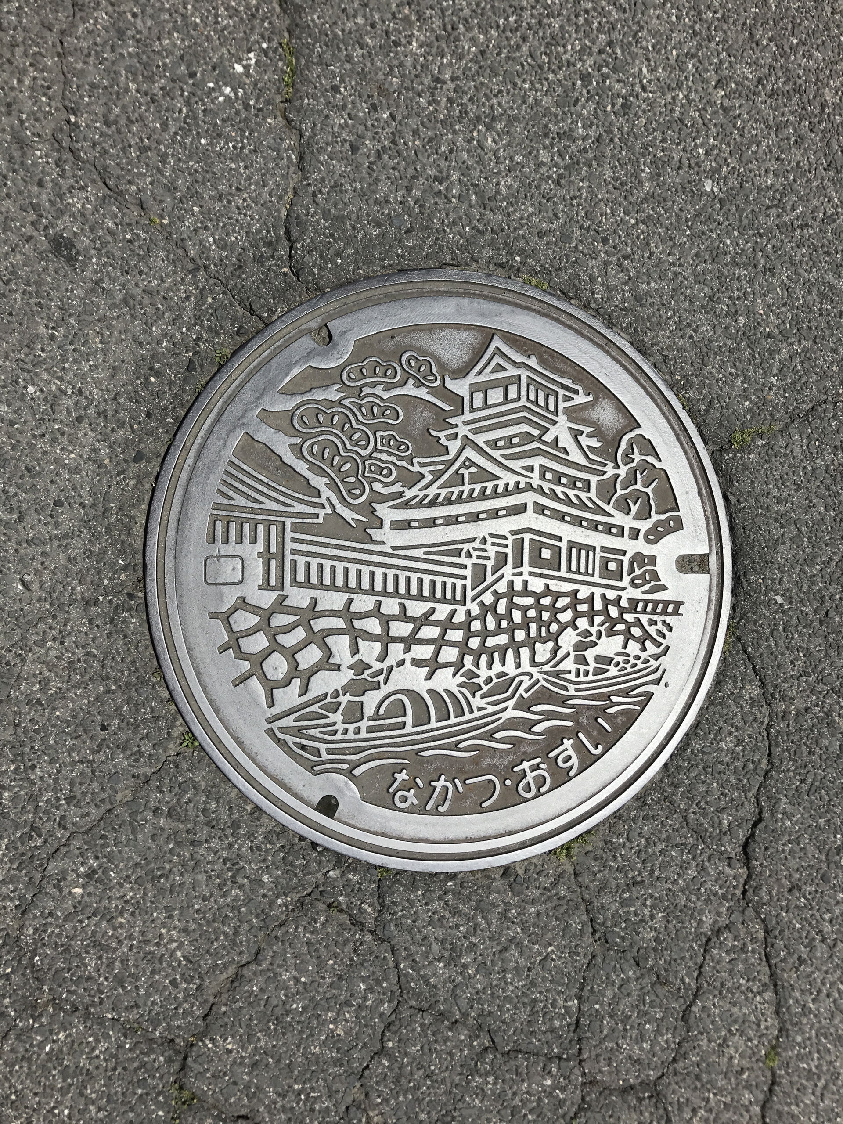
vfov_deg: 63.4
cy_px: 562
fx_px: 909
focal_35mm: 28
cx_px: 422
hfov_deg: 49.7
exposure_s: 1/5051
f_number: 1.8
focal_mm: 3.99
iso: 20
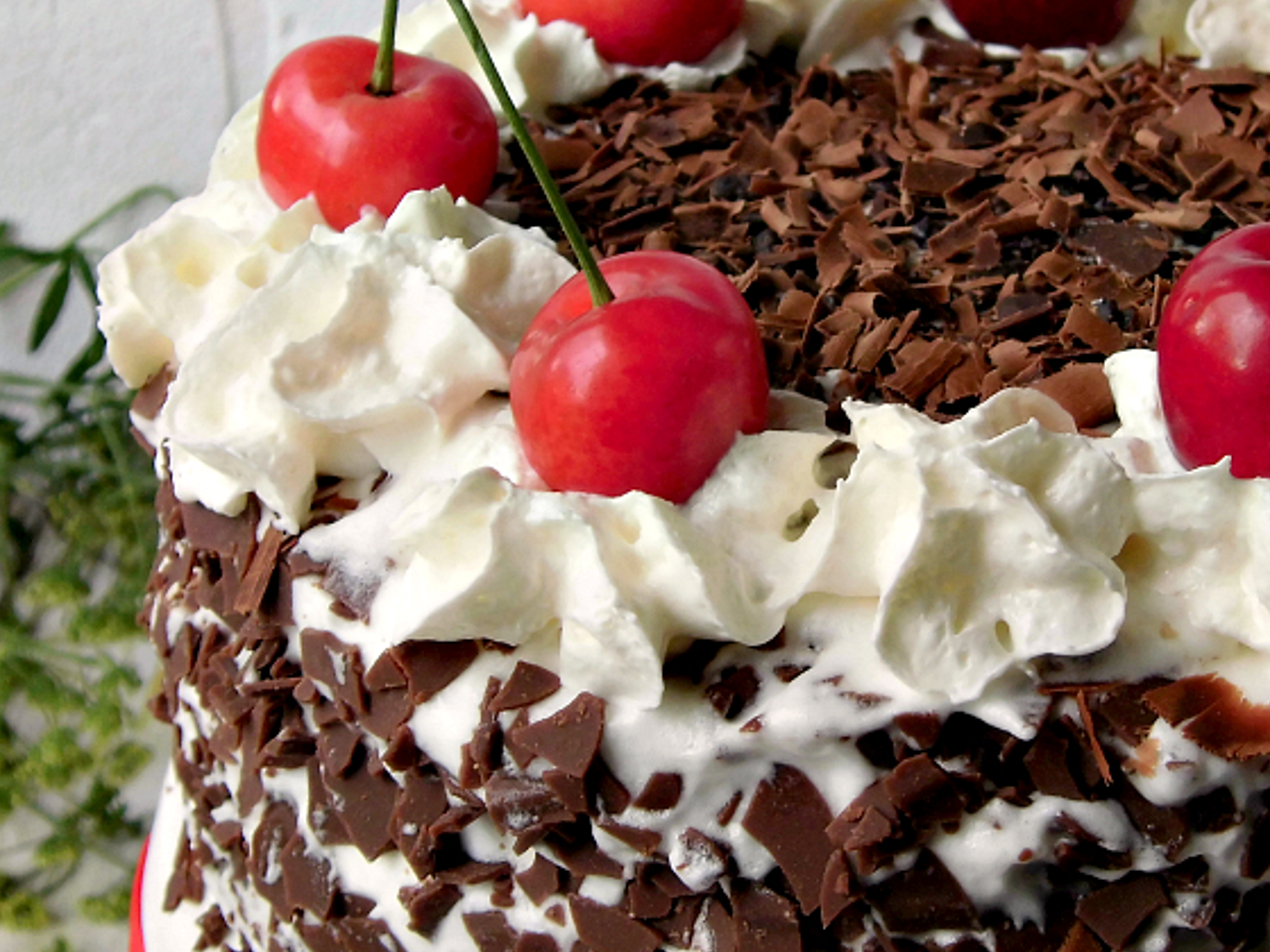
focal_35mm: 86
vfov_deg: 17.2
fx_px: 3155
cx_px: 769
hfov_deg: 22.7
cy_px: 415
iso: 100
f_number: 3.4
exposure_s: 1/100
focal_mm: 8.3
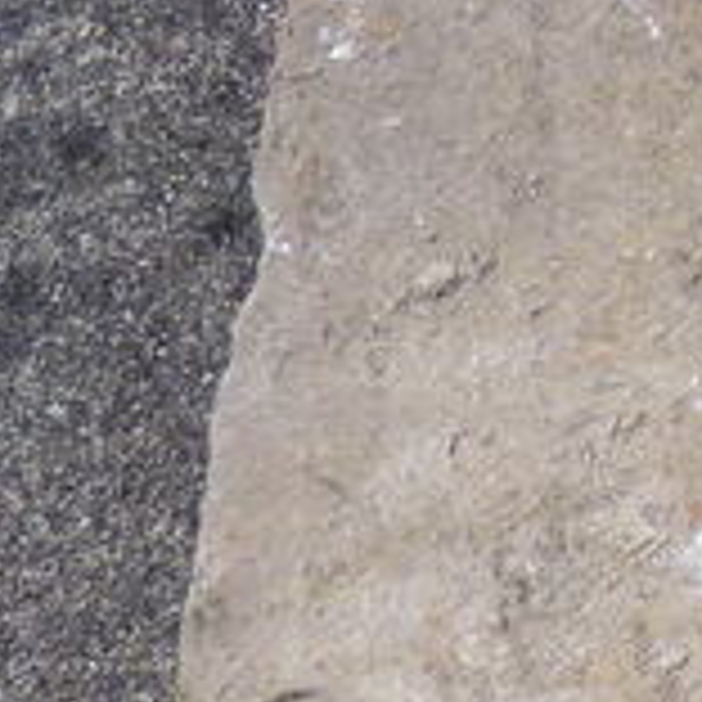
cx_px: 1714
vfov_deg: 11.0
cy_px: -374
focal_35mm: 153
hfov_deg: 9.9
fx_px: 3510
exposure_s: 1/250
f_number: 4
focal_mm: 4.8
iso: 80
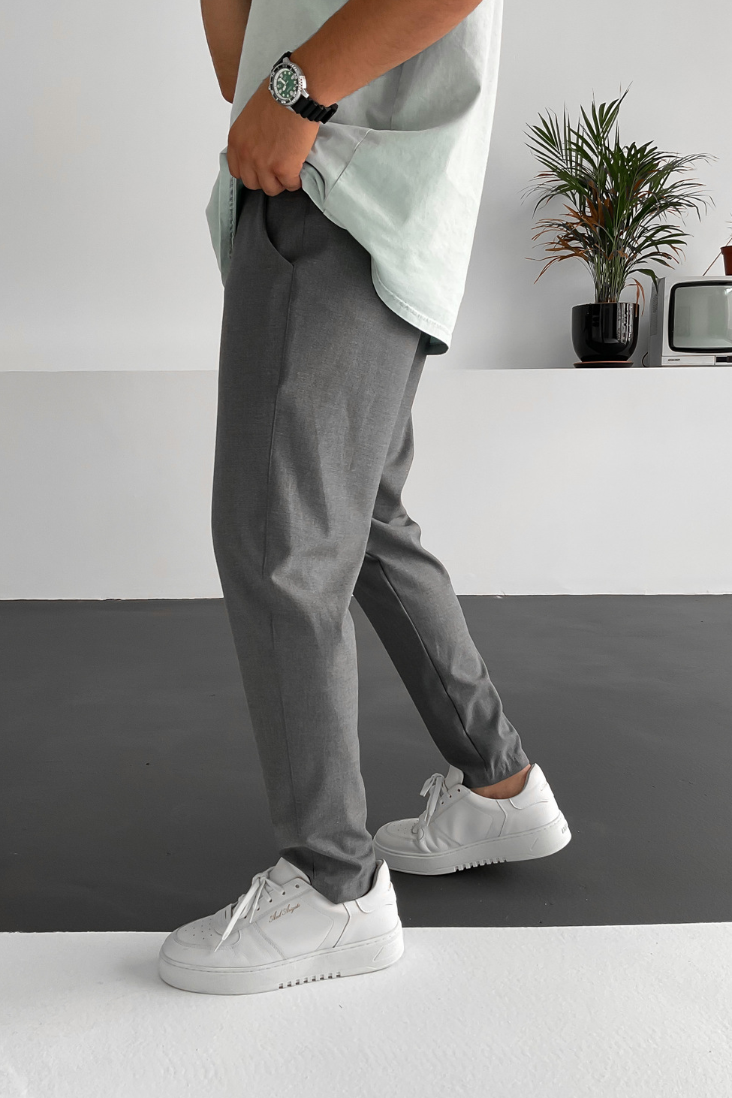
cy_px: 526
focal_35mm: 33
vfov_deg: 57.2
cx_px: 393
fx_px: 1006
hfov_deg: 40.0
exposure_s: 1/120
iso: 32
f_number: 1.8
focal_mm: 3
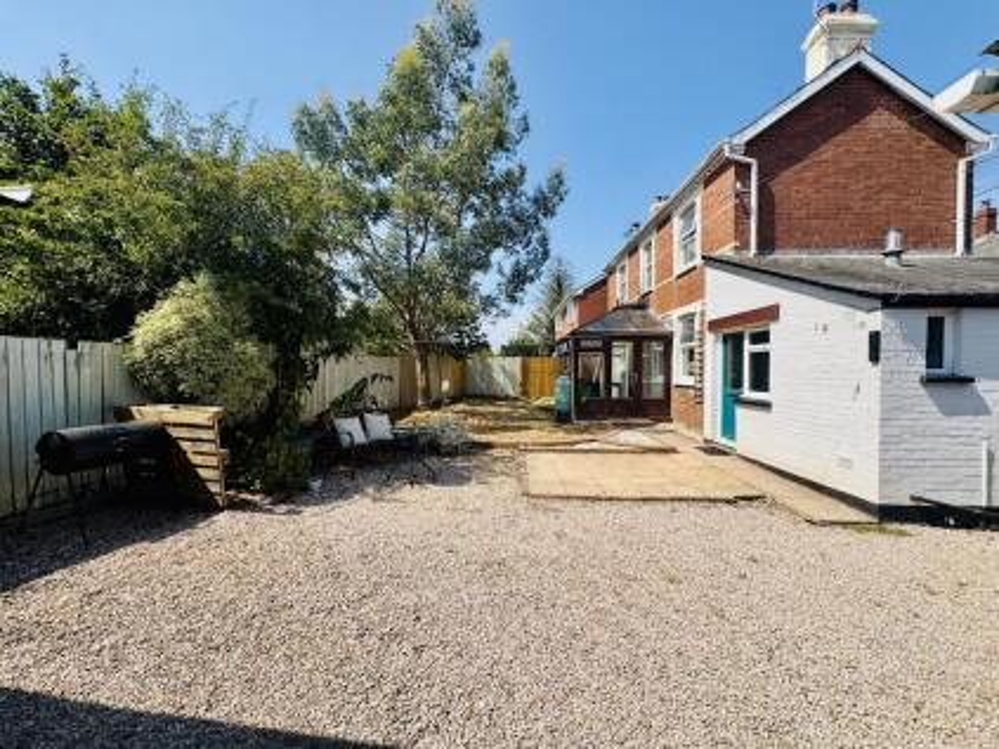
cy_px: 374
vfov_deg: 85.6
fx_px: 404
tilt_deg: +0.0
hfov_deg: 102.1
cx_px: 500
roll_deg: +0.4
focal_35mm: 14
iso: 50
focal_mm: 2.22
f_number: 2.2
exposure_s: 1/1880
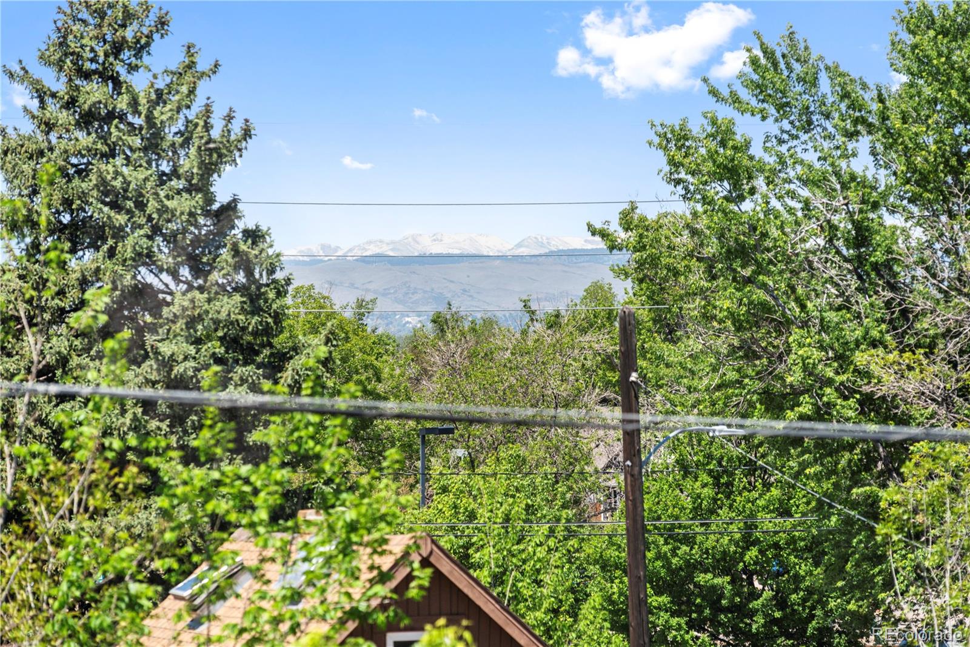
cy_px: 324
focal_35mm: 200
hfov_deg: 10.3
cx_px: 485
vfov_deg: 6.9
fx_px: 5389
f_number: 8
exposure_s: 1/640
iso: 400
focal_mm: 200
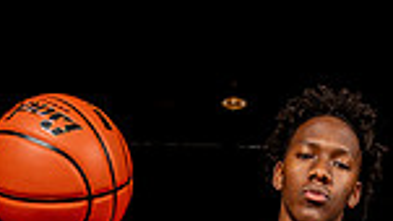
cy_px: 554
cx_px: 211
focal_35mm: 75
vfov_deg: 12.3
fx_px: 782
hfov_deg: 28.2
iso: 250
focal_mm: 24
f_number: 7.1
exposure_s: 1/125
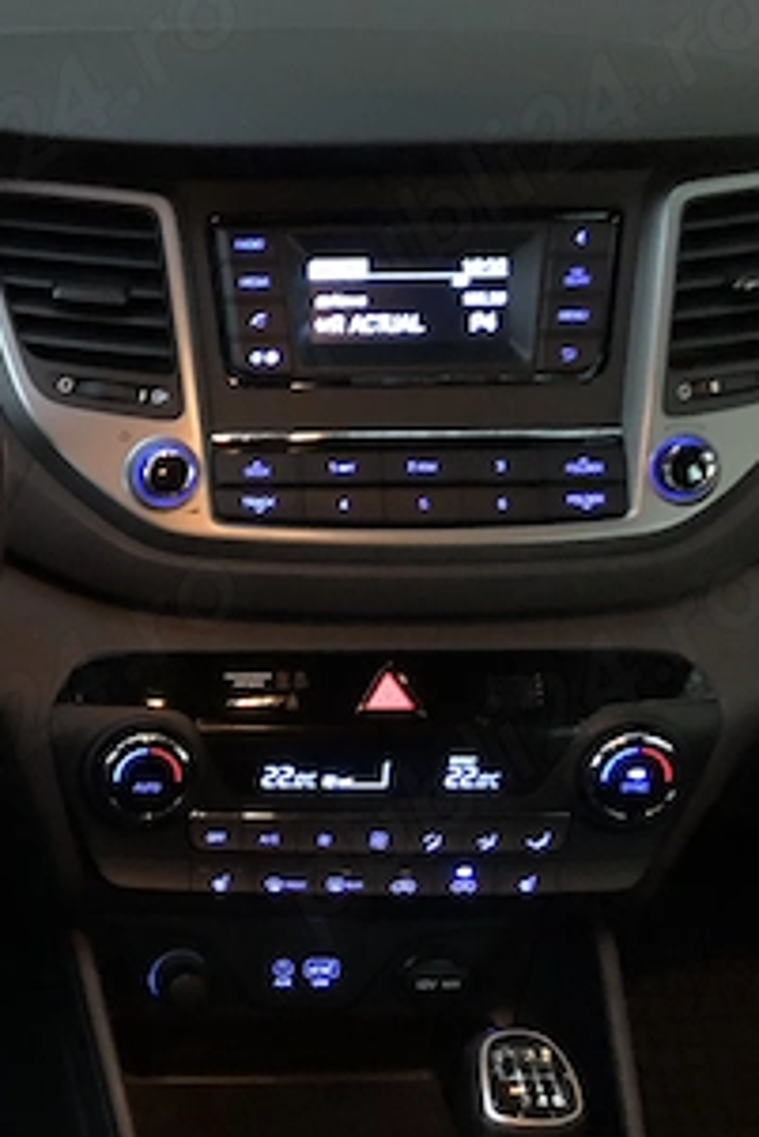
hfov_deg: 20.9
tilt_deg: -34.5
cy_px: 782
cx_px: -272
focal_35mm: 58
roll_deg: +1.4
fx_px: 1832
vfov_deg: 34.1
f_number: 1.8
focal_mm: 3.99
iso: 160
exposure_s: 1/4
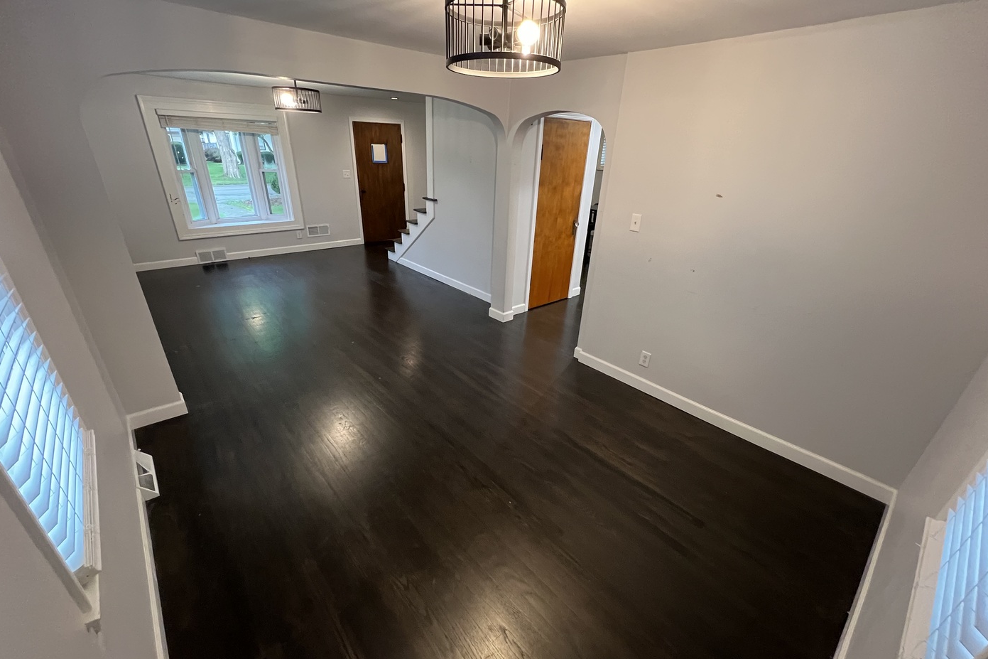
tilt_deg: -26.6
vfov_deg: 81.1
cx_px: 493
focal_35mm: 14
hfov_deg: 104.3
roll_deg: -2.8
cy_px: 350
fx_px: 384
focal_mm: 1.57
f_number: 1.8
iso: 500
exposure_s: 1/60
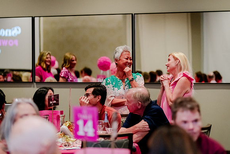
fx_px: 913
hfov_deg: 14.3
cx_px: 131
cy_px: 66
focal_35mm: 143
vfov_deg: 9.6
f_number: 2.8
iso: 4000
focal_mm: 125
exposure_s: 1/250
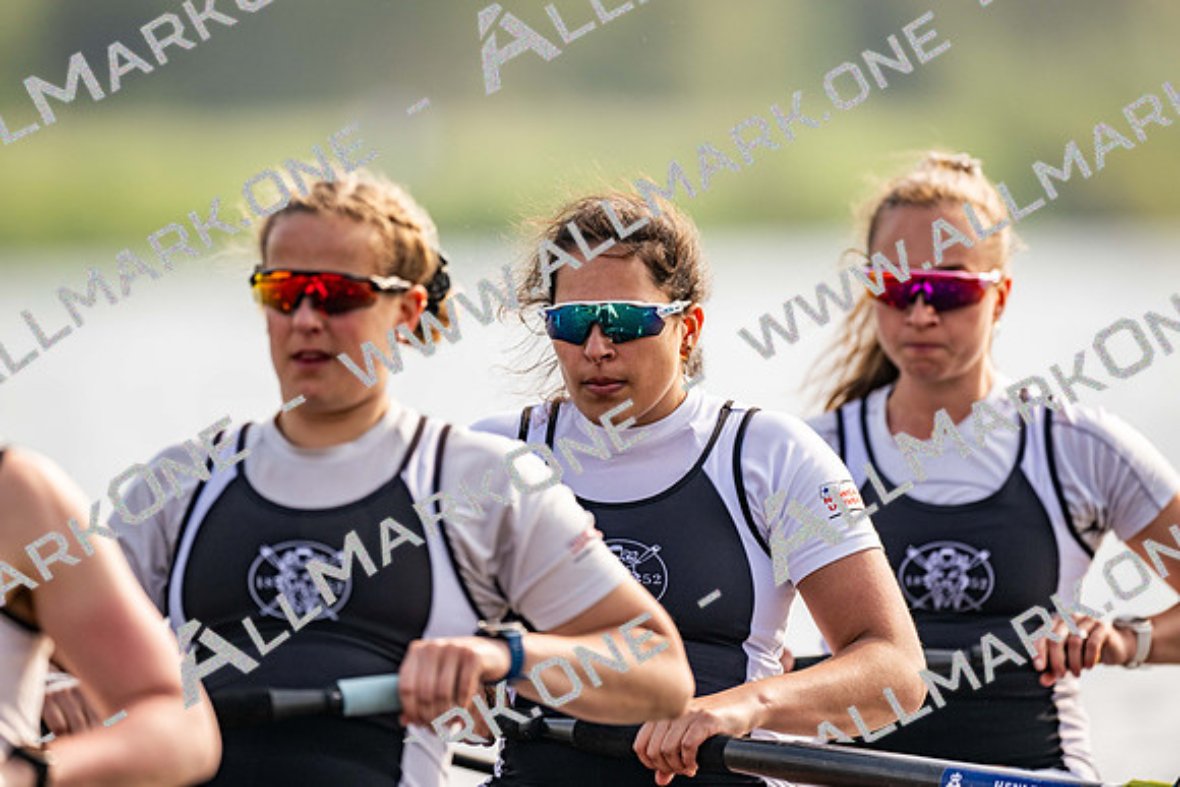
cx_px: 590
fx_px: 19670
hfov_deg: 3.4
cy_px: 394
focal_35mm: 600
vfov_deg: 2.3
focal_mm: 600
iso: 320
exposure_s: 1/2500
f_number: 4
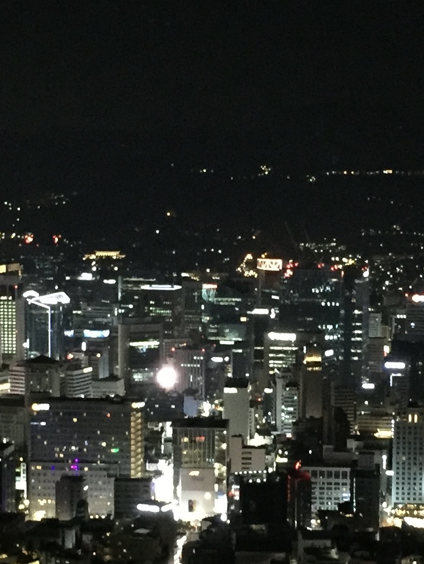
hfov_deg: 21.0
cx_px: 247
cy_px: 335
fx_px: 1143
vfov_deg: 27.7
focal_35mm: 70
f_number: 2.2
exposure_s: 1/15
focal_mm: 4.15
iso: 640
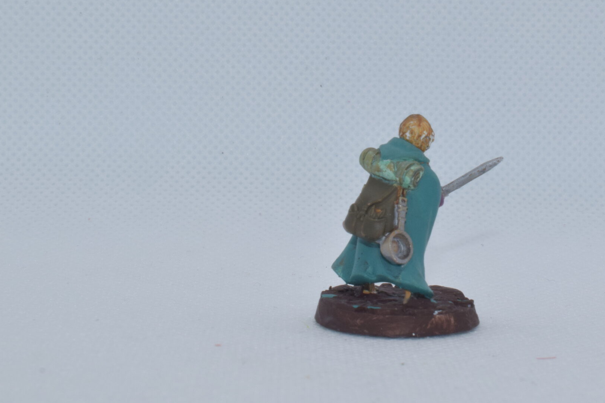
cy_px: 134
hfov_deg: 21.4
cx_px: 394
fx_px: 1596
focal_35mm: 95
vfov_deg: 14.4
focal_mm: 40
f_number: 25
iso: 800
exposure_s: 1/125
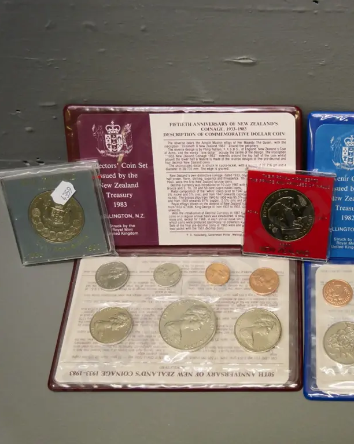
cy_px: 222
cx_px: 290
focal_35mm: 47
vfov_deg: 39.6
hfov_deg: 31.1
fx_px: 616
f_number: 4
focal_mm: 18
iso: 3200
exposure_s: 1/500
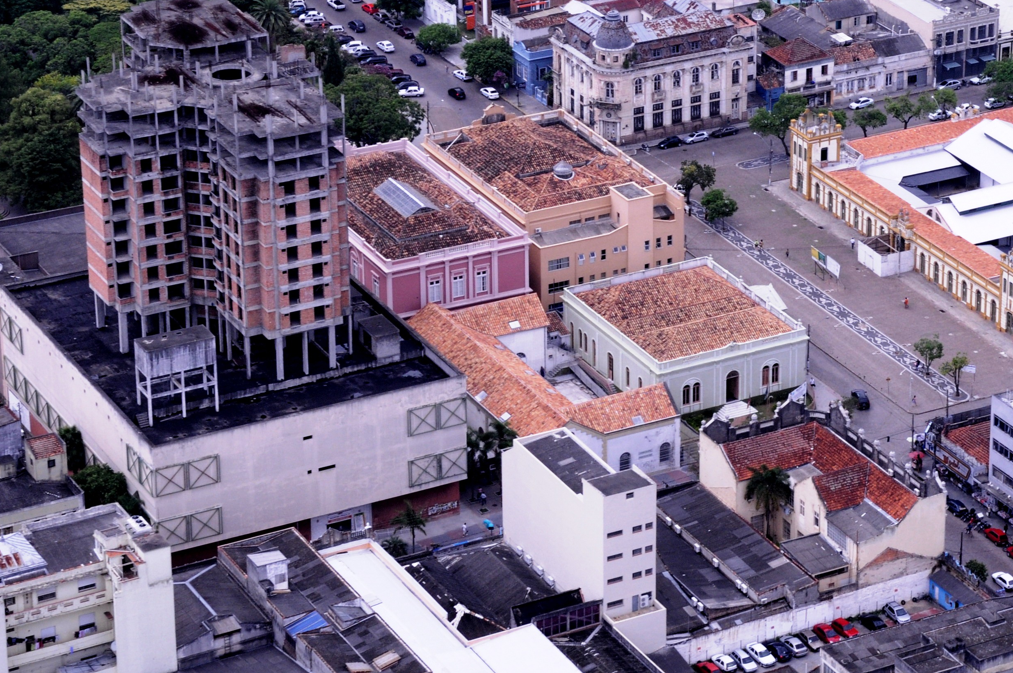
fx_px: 3513
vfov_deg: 10.9
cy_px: 209
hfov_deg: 16.3
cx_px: 771
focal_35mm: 125
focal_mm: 48
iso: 500
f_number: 16
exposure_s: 1/250
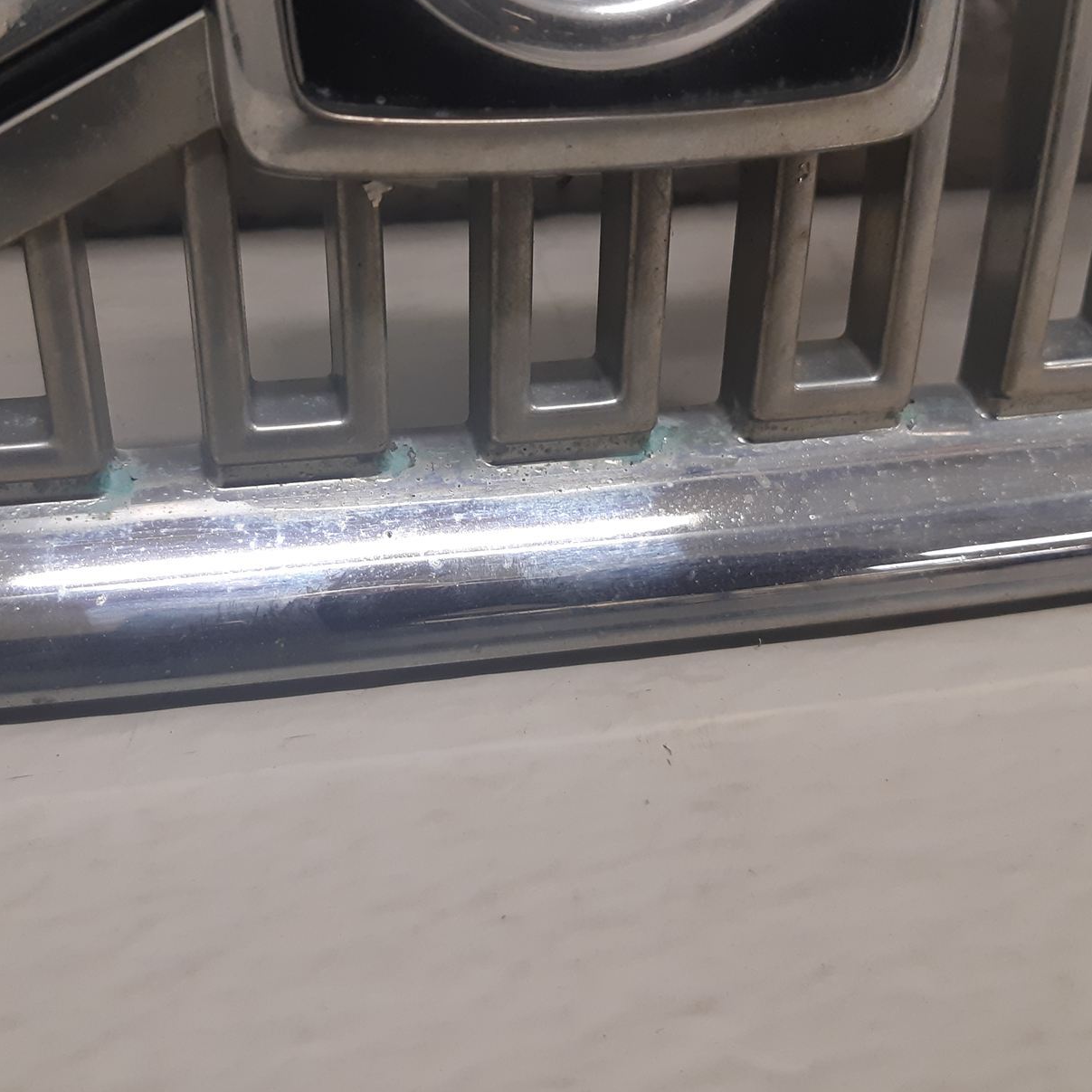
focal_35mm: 39
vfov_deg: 42.6
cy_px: 434
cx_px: 461
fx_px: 1392
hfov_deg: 42.7
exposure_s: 1/50
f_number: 1.7
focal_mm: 3.93
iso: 125
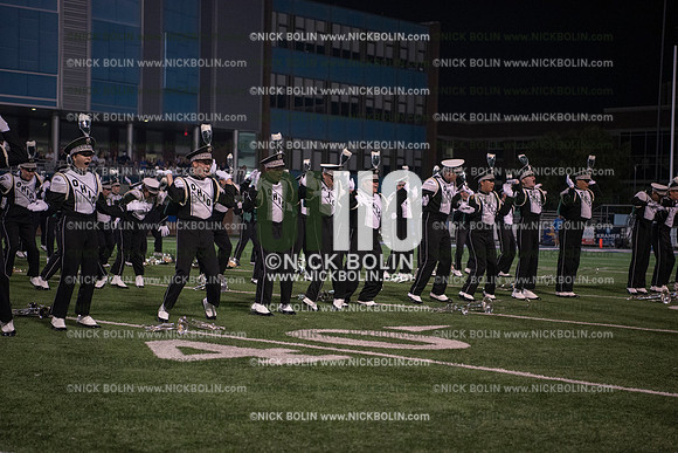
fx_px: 1319
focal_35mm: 70
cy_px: 226
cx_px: 339
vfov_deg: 19.5
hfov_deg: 28.8
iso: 3200
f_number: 3.2
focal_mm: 70
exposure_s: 1/500
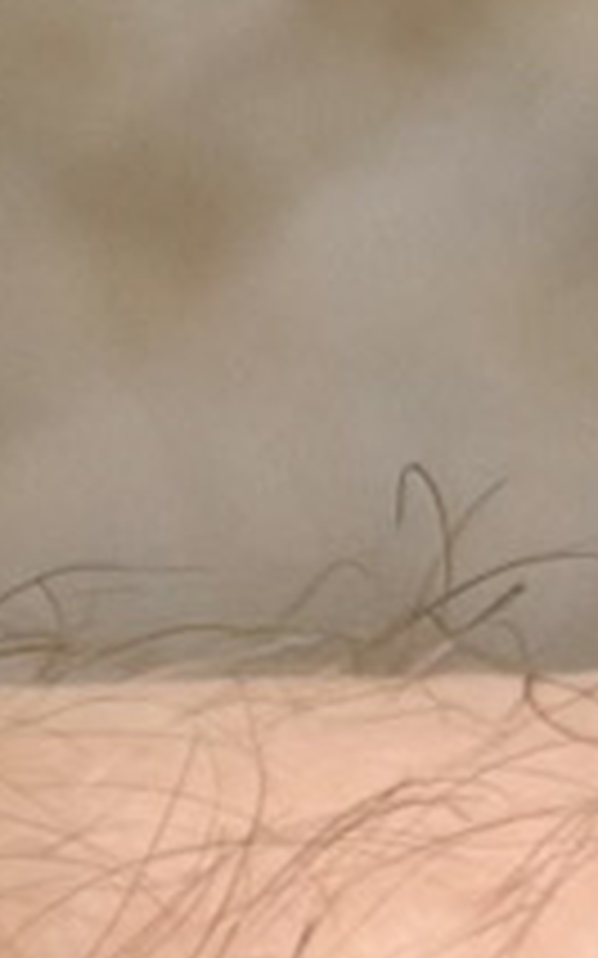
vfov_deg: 5.5
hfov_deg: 3.6
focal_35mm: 358
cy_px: 2968
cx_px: -848
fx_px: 9341
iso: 64
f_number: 1.78
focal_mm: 6.76
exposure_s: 1/121
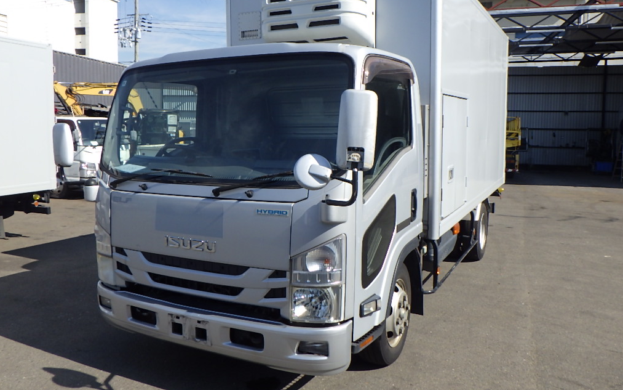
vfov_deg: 41.7
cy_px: 165
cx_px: 309
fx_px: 509
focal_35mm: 30
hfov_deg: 62.9
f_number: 4.2
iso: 125
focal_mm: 5
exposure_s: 1/800
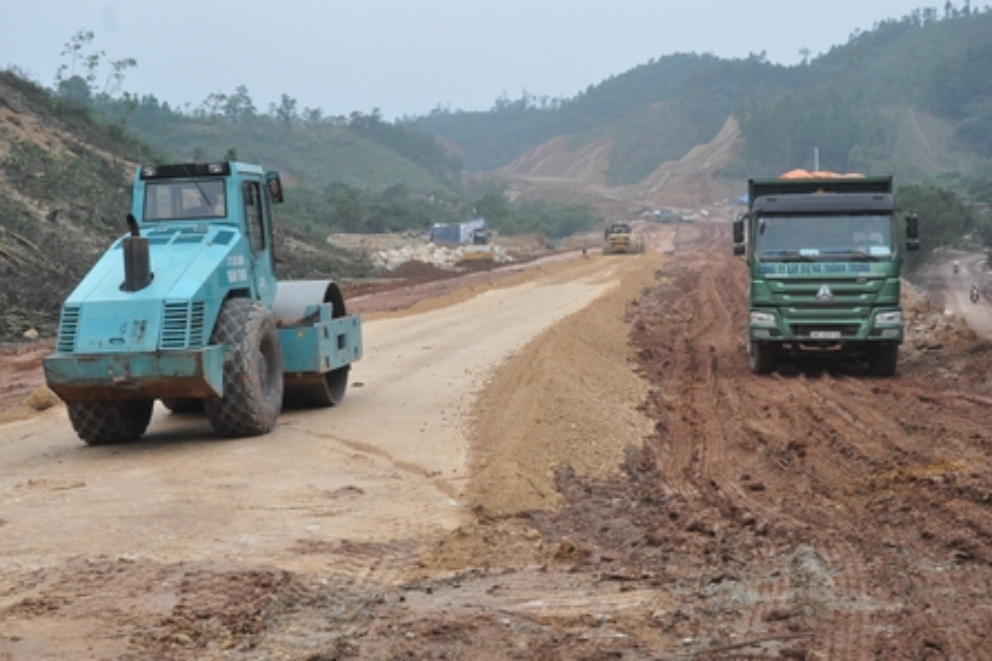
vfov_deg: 20.9
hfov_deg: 31.0
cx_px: 496
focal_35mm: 65
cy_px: 325
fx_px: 1790
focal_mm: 42
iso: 3200
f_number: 8
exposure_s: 1/250
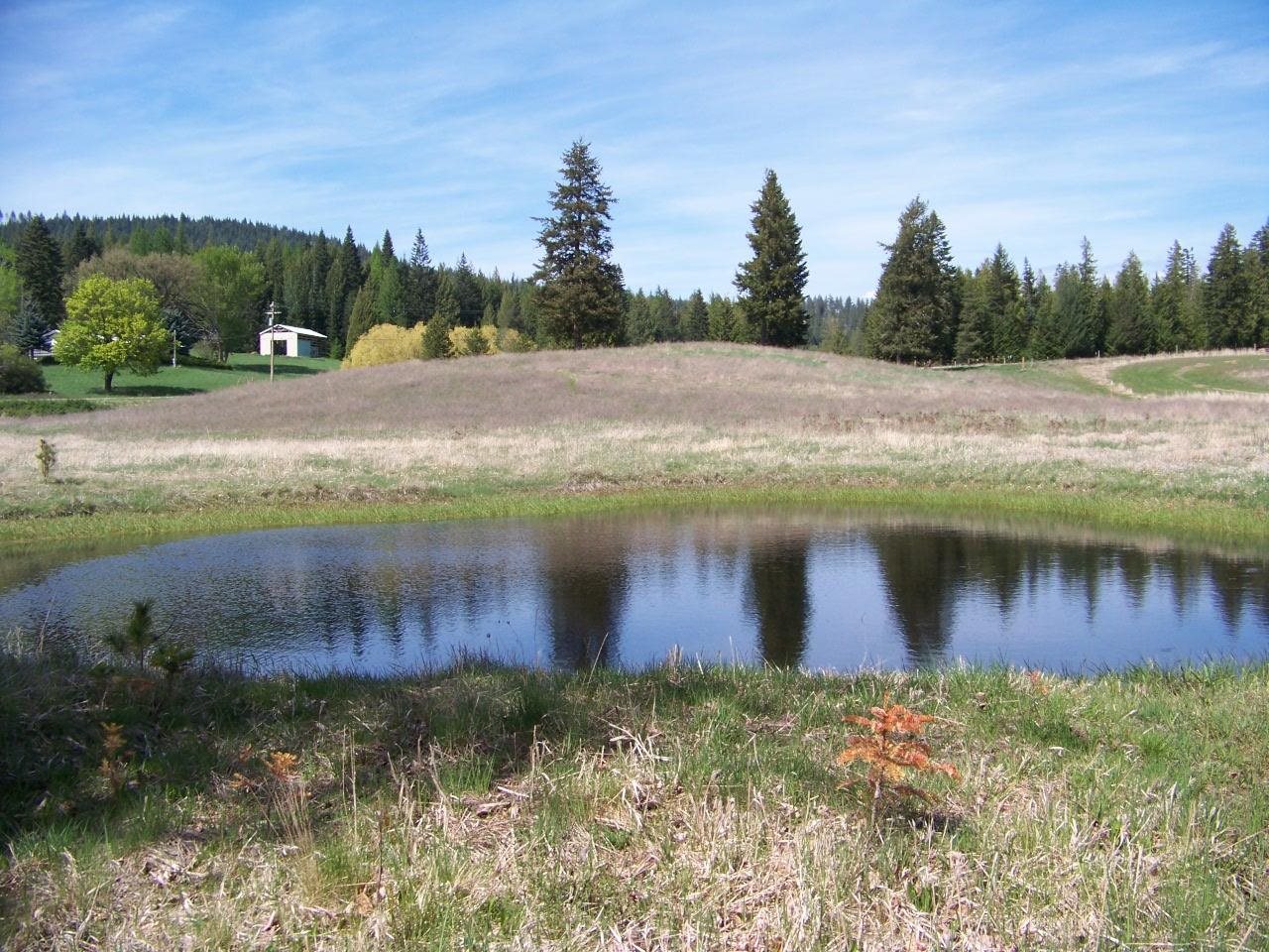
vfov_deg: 39.7
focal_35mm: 36
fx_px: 1320
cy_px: 476
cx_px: 634
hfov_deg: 51.4
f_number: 2.8
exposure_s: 1/800
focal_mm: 5.85
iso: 64
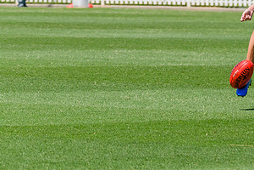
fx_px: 5362
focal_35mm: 760
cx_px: 283
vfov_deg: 1.8
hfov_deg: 2.7
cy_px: -27
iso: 800
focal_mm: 240
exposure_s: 1/2000
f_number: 9
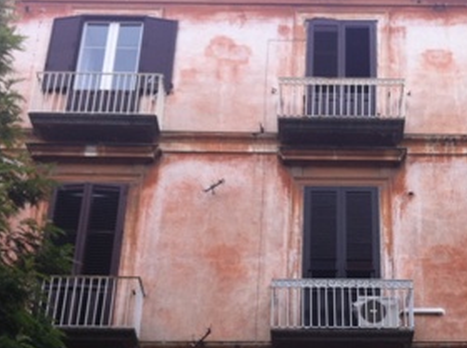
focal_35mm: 80
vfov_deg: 18.1
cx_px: 330
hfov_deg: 24.3
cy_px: 321
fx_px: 1077
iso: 80
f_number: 2.8
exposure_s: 1/464
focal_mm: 3.85
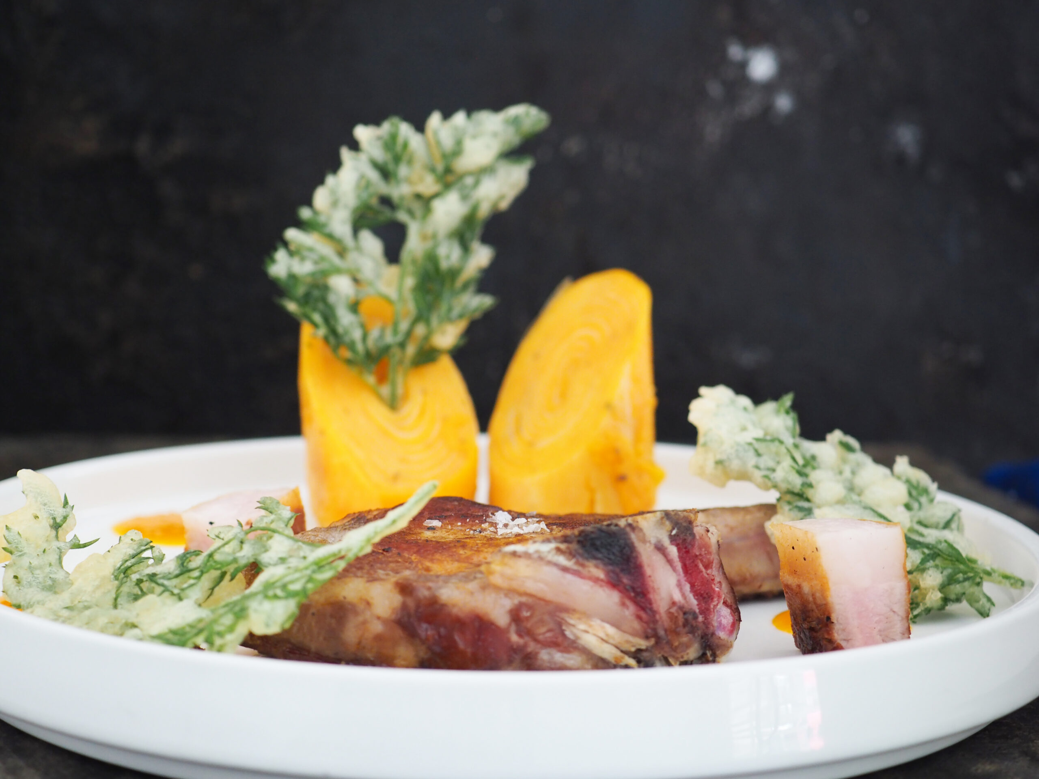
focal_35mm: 60
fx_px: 1801
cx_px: 520
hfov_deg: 32.2
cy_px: 390
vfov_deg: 24.4
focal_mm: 30
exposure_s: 1/60
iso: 800
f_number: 3.5
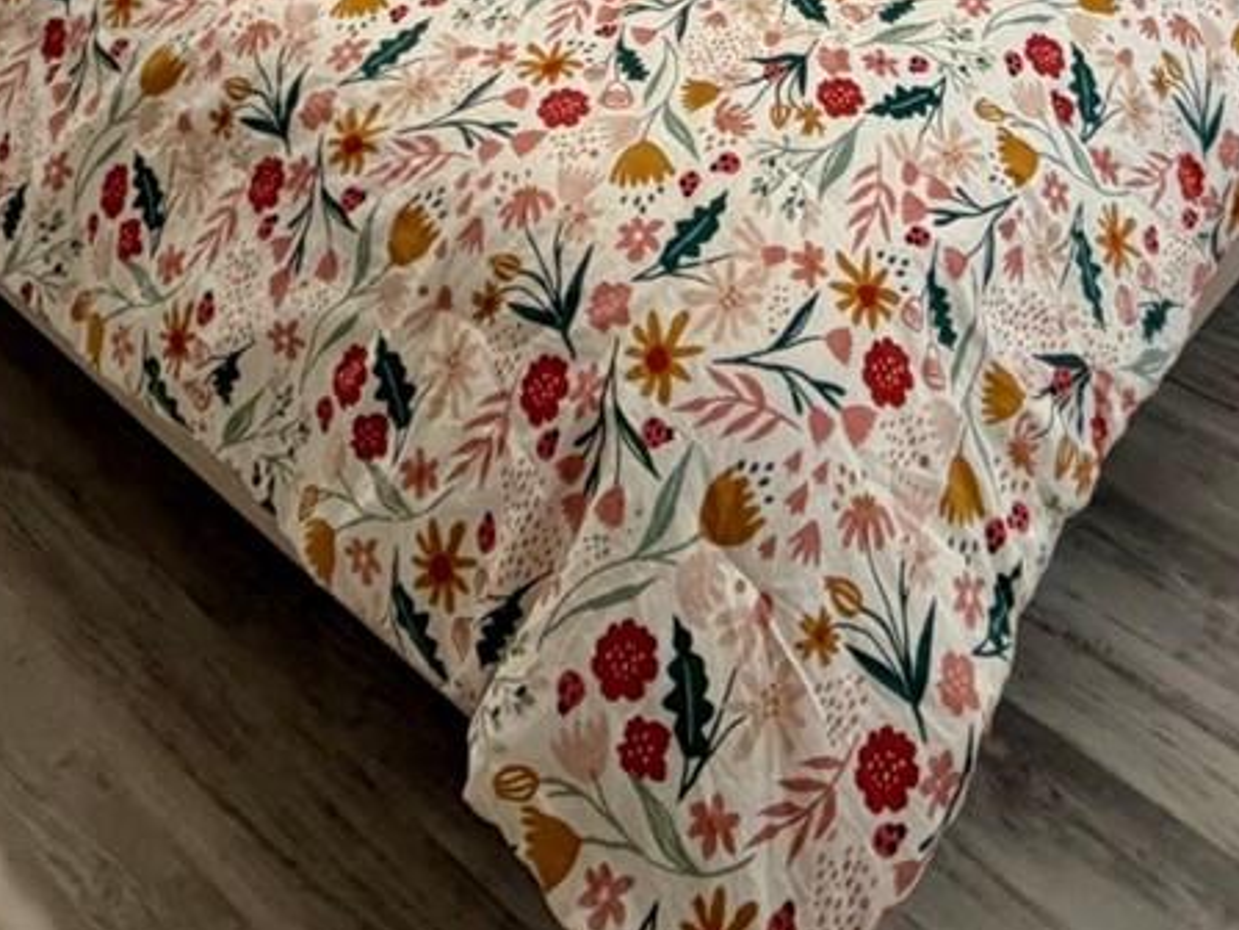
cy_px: -711
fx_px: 1790
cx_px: 805
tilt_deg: -7.6
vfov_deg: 20.8
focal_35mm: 50
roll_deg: -0.1
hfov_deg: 37.9
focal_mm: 2.22
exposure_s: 1/60
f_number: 2.2
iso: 320
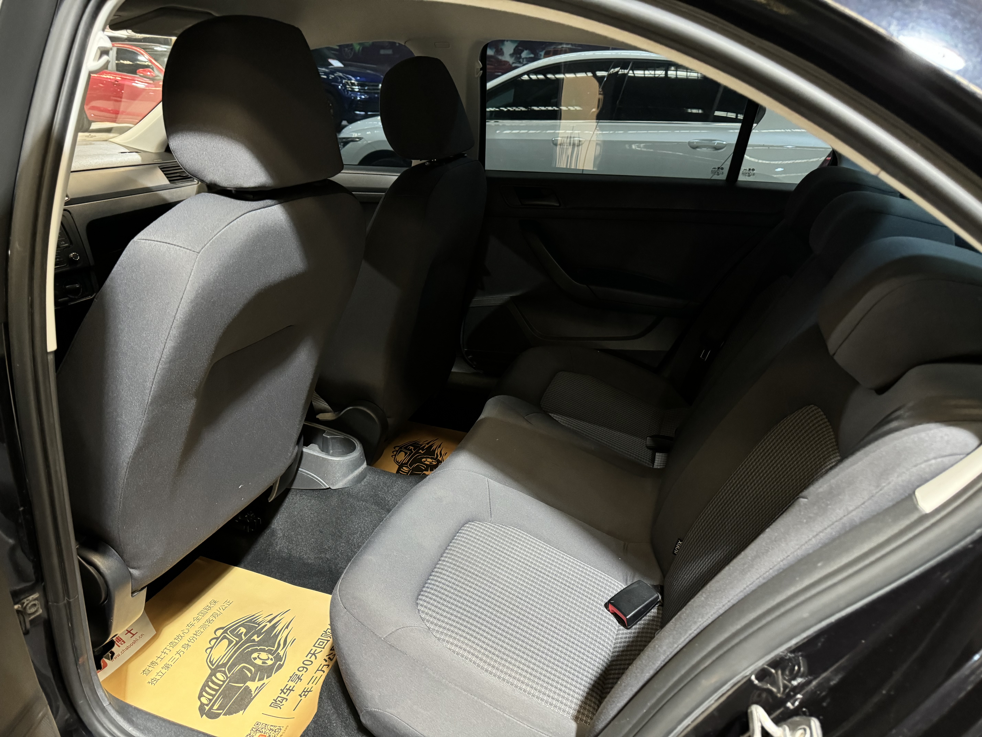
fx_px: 681
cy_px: 368
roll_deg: -2.7
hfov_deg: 71.6
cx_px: 491
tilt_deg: -23.2
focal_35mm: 24
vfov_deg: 56.8
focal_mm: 6.76
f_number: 1.78
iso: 800
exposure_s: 1/33
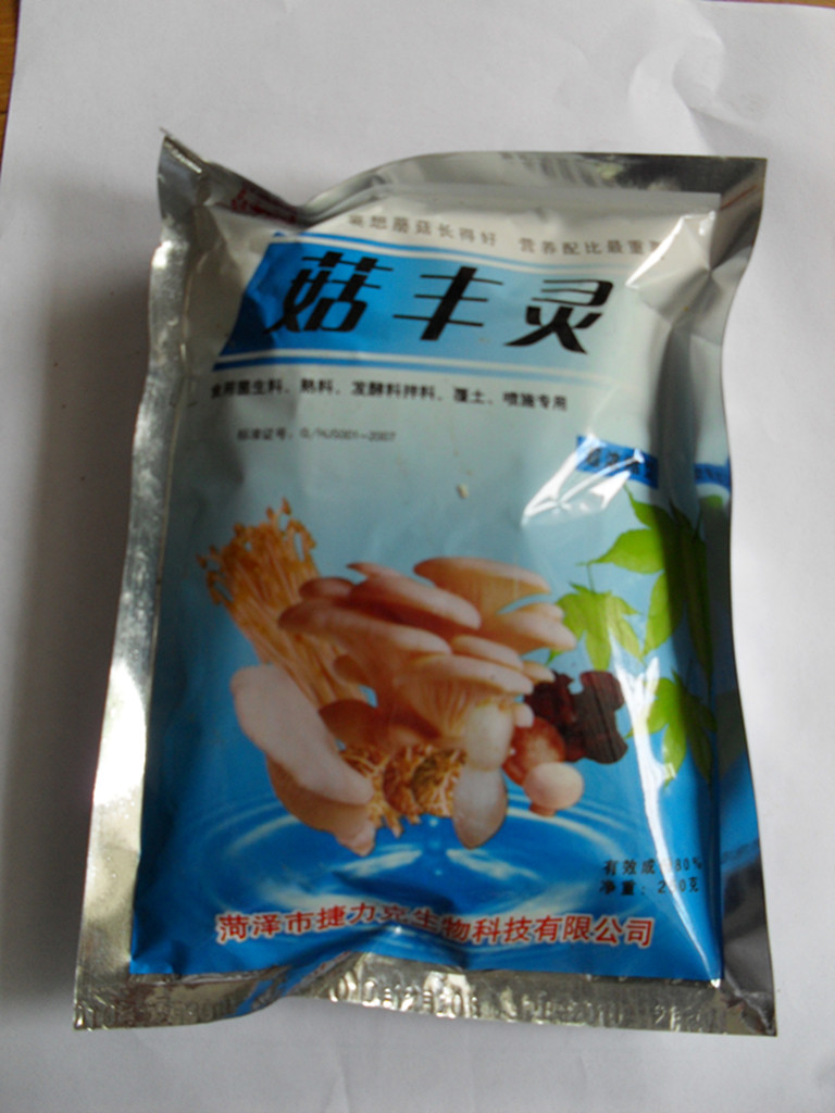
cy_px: 556
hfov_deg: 40.7
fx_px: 1126
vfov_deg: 52.6
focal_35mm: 35
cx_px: 418
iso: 100
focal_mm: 6.3
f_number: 3.2
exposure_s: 1/60
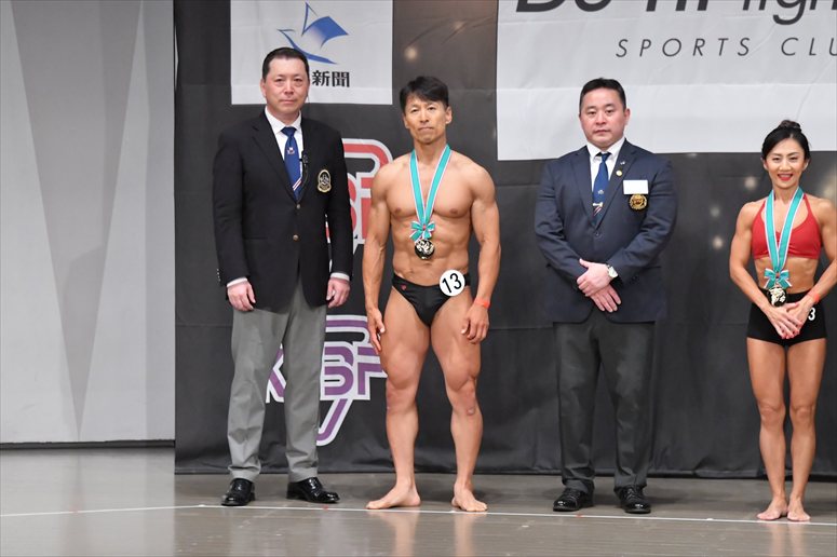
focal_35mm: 202
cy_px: 278
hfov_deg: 10.2
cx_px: 418
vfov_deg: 6.8
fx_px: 4694
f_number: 5.6
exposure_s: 1/400
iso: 6400
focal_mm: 135
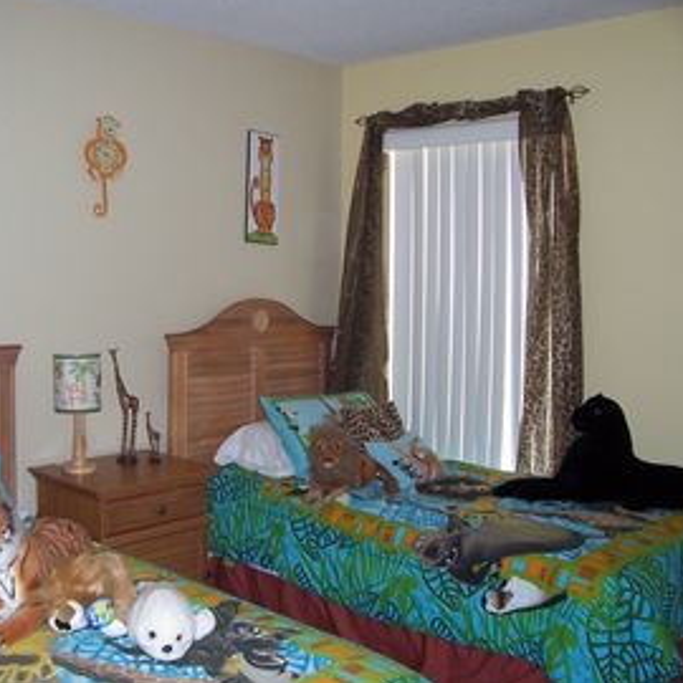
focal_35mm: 41
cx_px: 238
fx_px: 915
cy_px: 339
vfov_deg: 40.9
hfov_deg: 40.5
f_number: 2.7
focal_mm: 5.6
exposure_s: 1/60
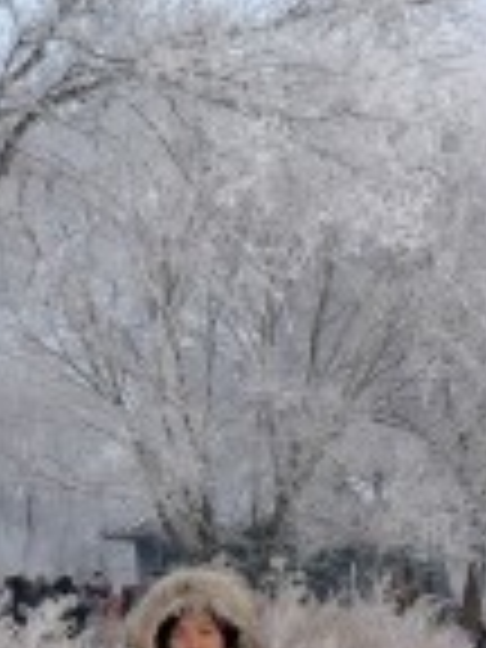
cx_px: -94
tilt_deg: +15.7
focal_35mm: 121
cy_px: 76
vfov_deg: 16.1
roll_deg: +1.8
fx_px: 2265
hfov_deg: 12.0
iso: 32
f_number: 2.2
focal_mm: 4.15
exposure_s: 1/670
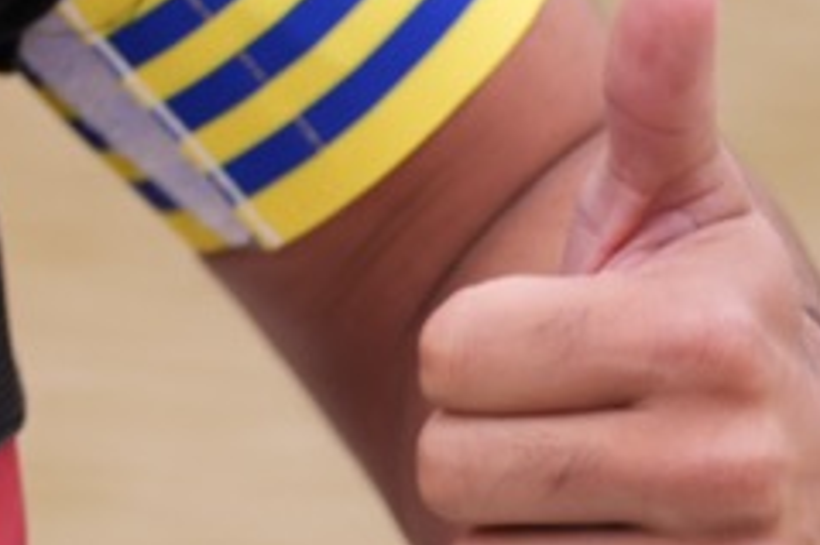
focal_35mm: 555
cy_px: -816
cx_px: -1335
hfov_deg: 3.6
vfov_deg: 2.5
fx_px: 12633
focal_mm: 83
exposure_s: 1/100
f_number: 2.8
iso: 125
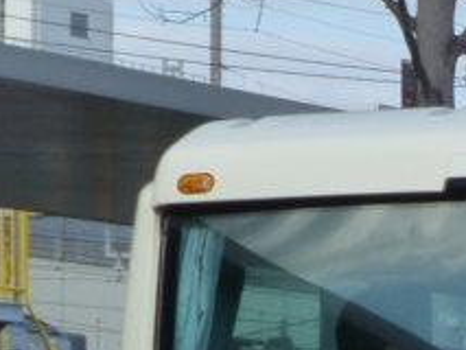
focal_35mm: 458
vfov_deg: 3.2
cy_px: 593
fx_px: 6169
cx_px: 838
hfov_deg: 4.3
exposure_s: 1/400
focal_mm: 21.8
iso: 160
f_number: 5.4
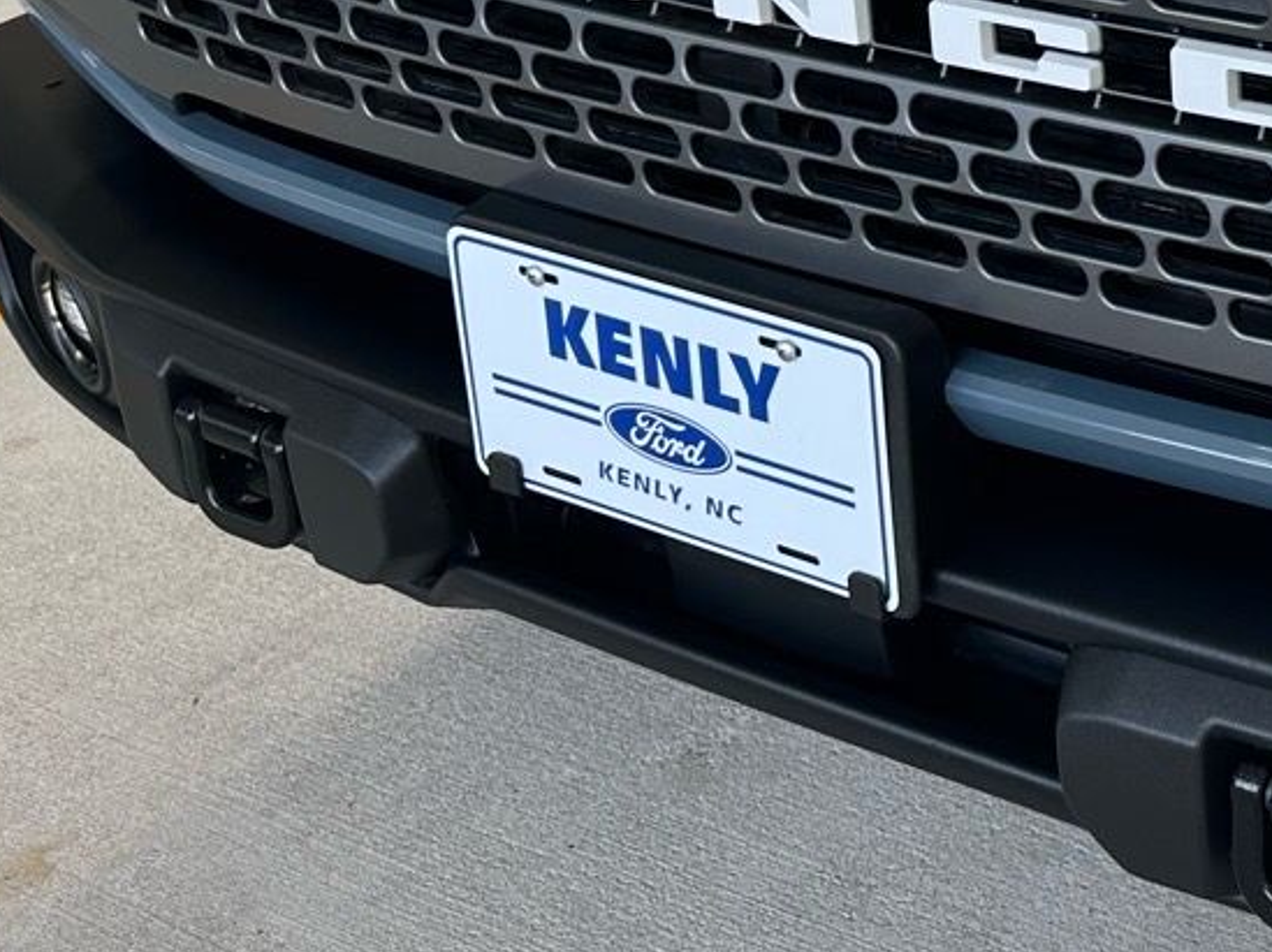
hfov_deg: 24.9
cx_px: 1562
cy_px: -97
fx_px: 2571
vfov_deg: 20.0
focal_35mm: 70
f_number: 1.78
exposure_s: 1/176
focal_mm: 6.86
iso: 64
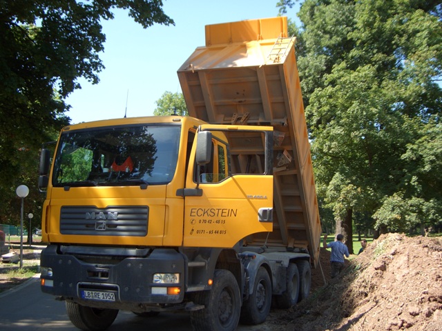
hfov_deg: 47.9
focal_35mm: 39
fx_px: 498
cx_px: 221
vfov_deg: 36.8
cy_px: 166
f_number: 2.8
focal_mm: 8
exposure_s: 1/400
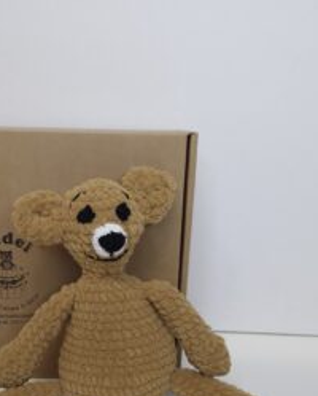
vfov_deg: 49.0
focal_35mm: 36
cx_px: 132
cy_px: 277
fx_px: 422
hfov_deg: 41.1
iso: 64
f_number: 1.8
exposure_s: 1/50
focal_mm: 5.54
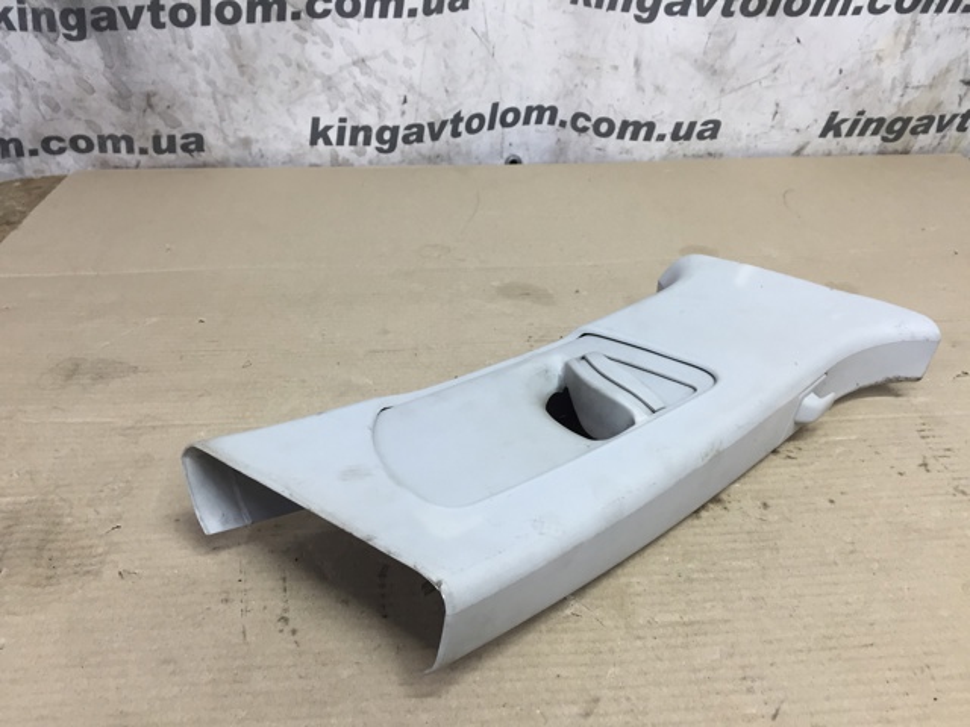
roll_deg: -1.3
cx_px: 485
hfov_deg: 61.7
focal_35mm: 29
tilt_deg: -31.6
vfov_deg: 48.2
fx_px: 813
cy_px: 364
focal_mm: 4.15
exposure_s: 1/33
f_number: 2.2
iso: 40
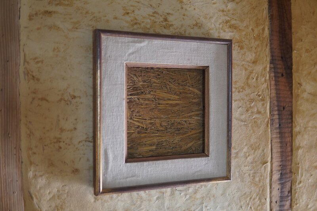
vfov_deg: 29.9
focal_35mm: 45
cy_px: 106
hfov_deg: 43.6
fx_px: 396
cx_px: 158
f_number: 1.4
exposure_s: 1/50
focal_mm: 30
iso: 400
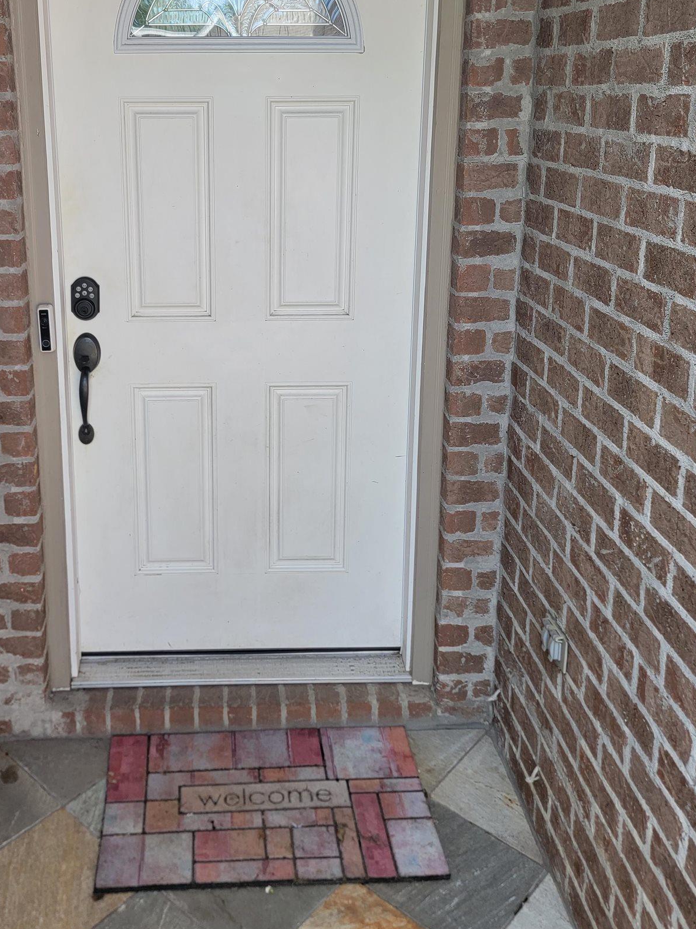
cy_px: 305
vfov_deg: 51.6
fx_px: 938
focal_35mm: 35
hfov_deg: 40.4
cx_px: 261
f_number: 1.8
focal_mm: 6.7
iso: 40
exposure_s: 1/120
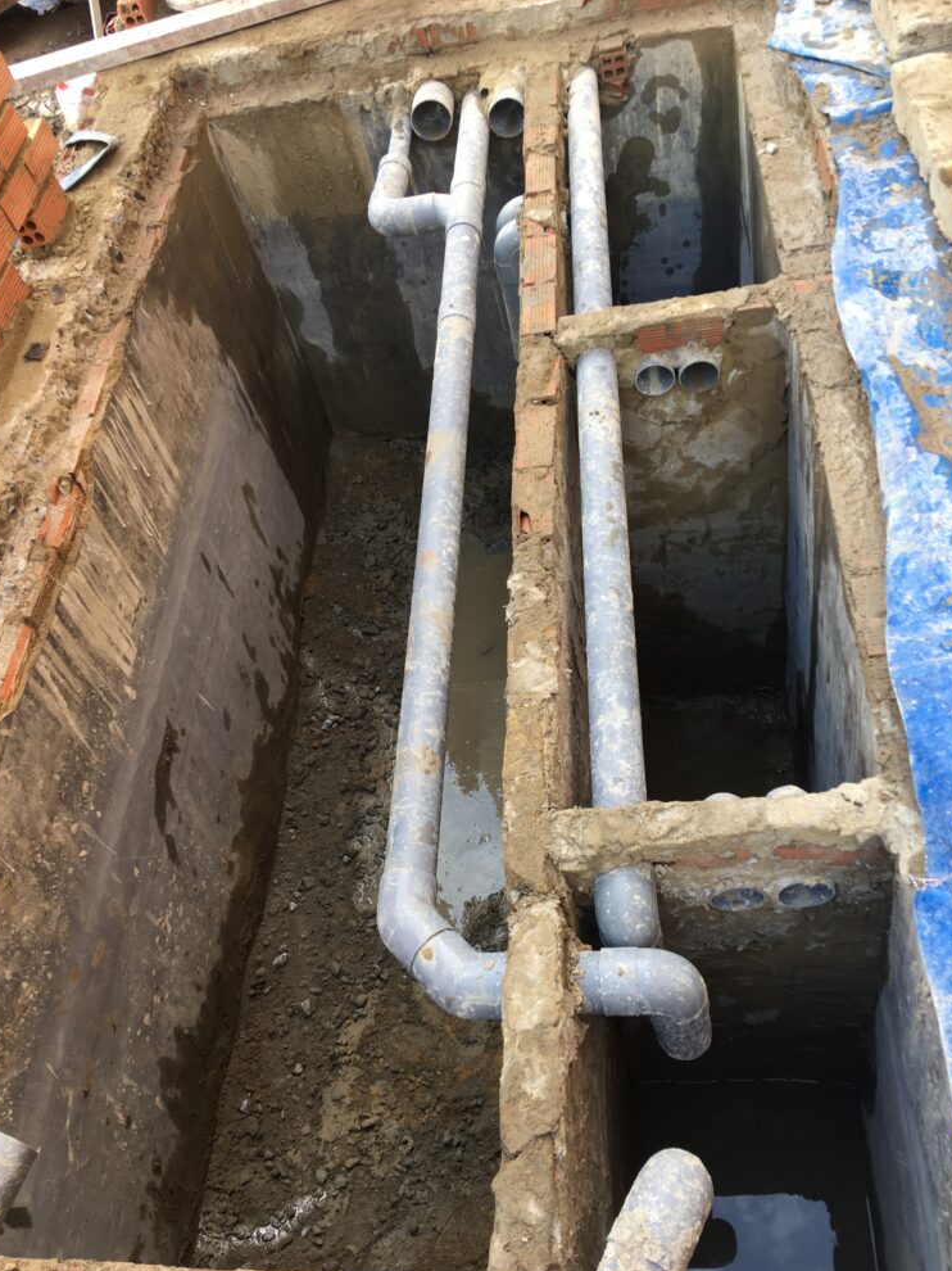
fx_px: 1101
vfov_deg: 60.0
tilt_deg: -49.5
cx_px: 476
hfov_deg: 46.8
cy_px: 647
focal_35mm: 30
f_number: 2.2
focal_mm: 4.15
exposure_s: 1/50
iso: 25
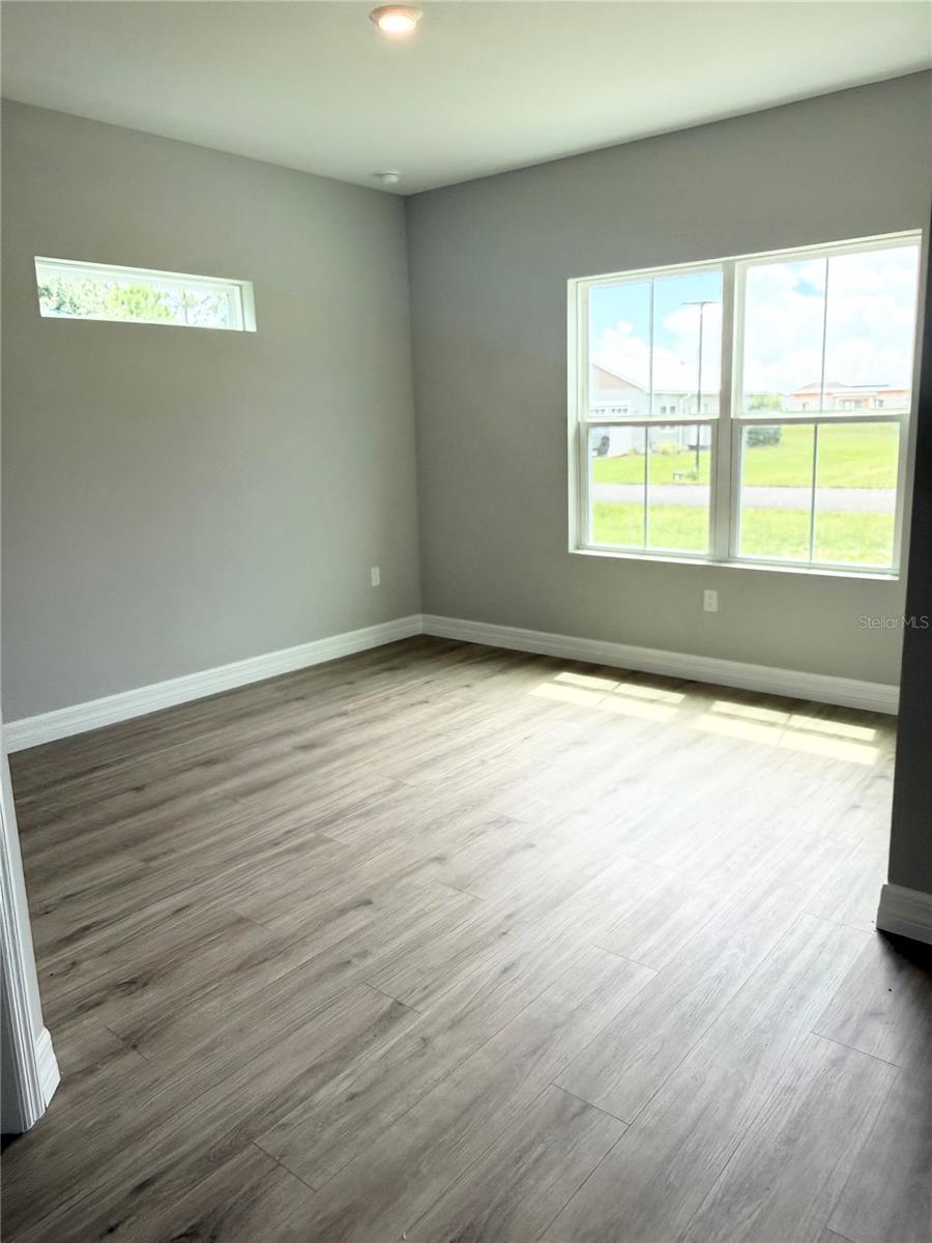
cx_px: 466
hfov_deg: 56.8
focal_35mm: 24
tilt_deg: -11.3
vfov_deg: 71.6
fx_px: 862
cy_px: 622
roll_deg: +1.3
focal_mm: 2.22
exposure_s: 1/151
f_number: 2.2
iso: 64
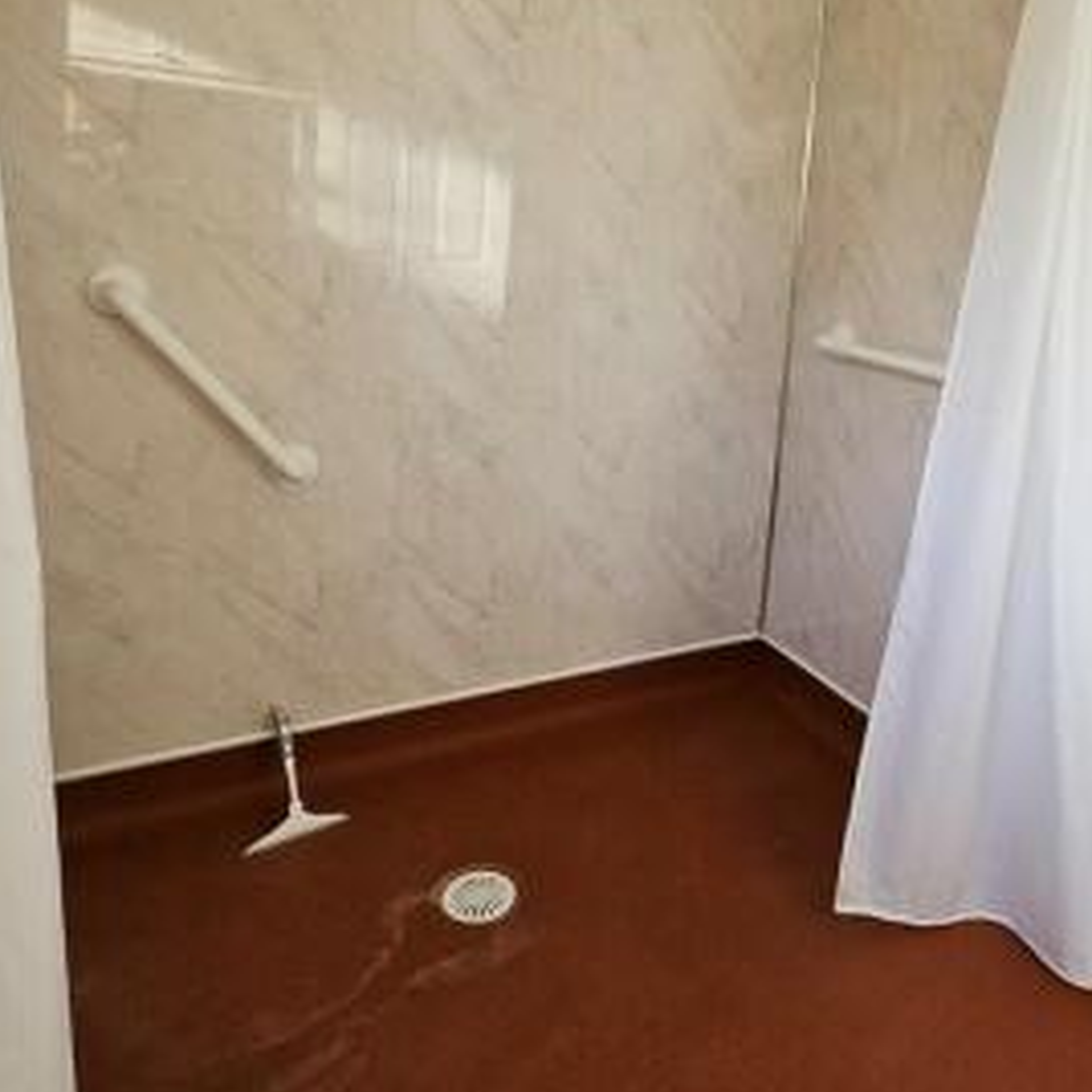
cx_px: 723
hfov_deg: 61.5
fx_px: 892
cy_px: 352
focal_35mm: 25
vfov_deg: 61.2
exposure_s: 1/51
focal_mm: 1.74
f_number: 2.2
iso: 32
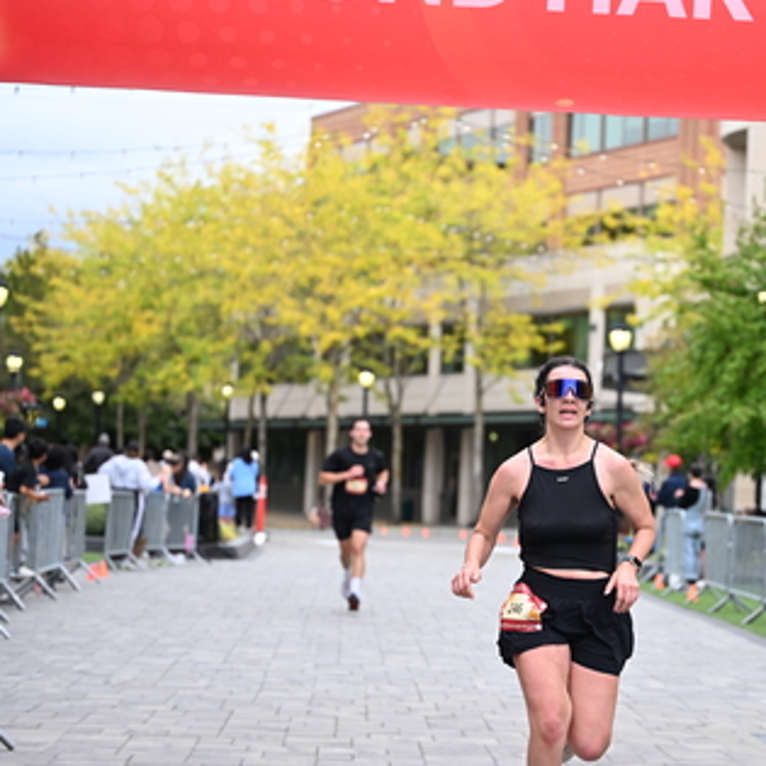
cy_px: 424
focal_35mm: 104
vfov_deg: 16.7
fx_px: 2604
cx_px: 557
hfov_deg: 16.7
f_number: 2.8
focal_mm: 70
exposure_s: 1/2000
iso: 640
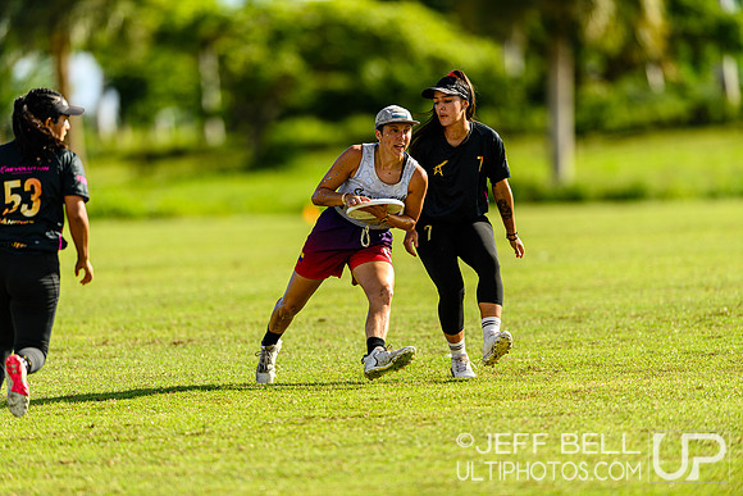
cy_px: 248
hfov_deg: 5.2
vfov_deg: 3.4
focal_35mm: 400
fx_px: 8257
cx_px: 372
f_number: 3.2
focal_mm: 400
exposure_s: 1/1250
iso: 110
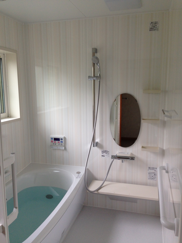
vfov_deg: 55.4
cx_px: 91
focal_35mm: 33
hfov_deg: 42.9
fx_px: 231
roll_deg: +0.1
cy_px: 122
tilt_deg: -7.1
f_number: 2.4
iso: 64
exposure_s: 1/60
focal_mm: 4.12
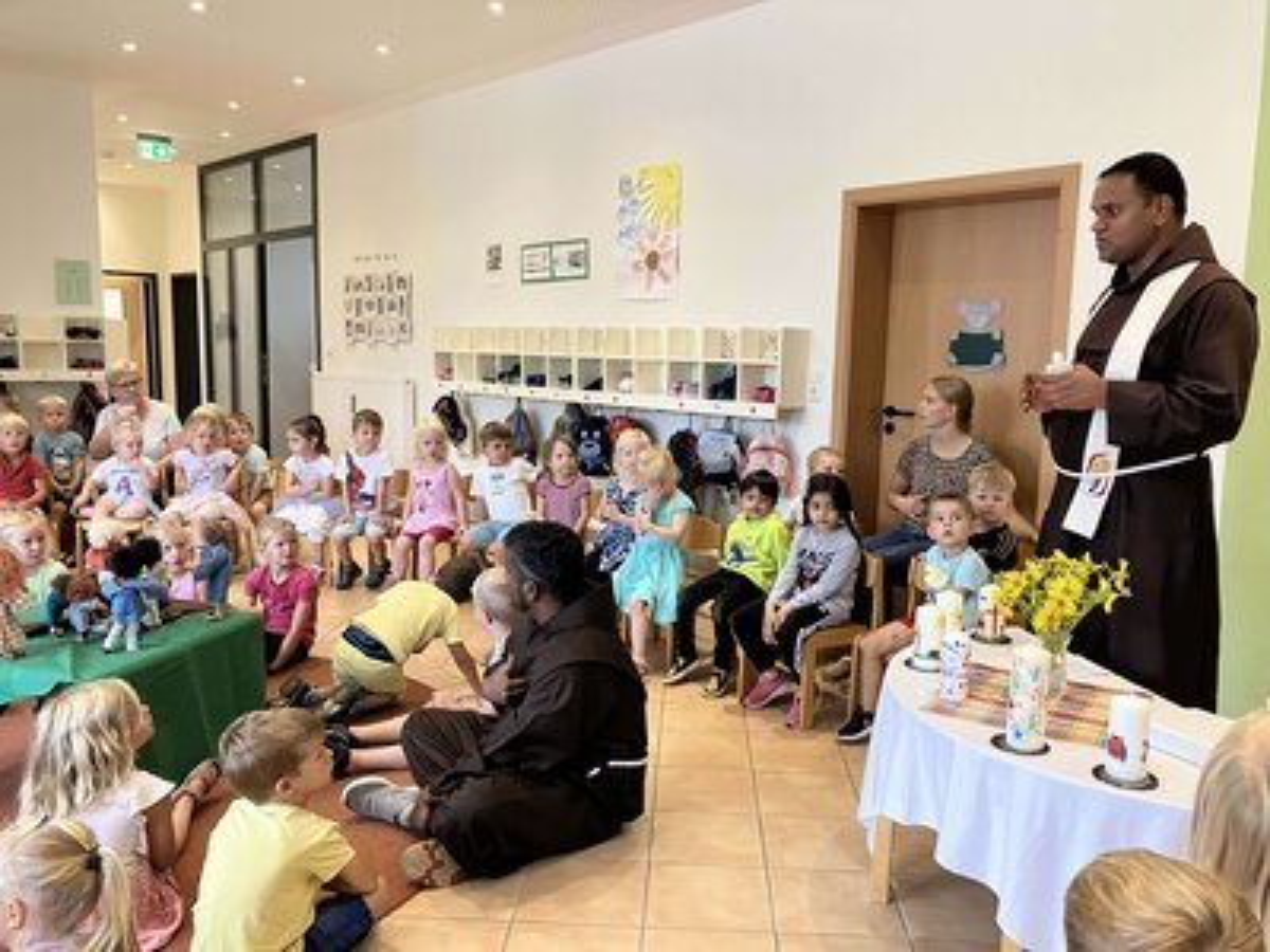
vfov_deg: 49.7
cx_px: 635
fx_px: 1027
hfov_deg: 63.4
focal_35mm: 28
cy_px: 476
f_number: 1.8
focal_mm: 3.99
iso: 125
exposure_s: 1/50
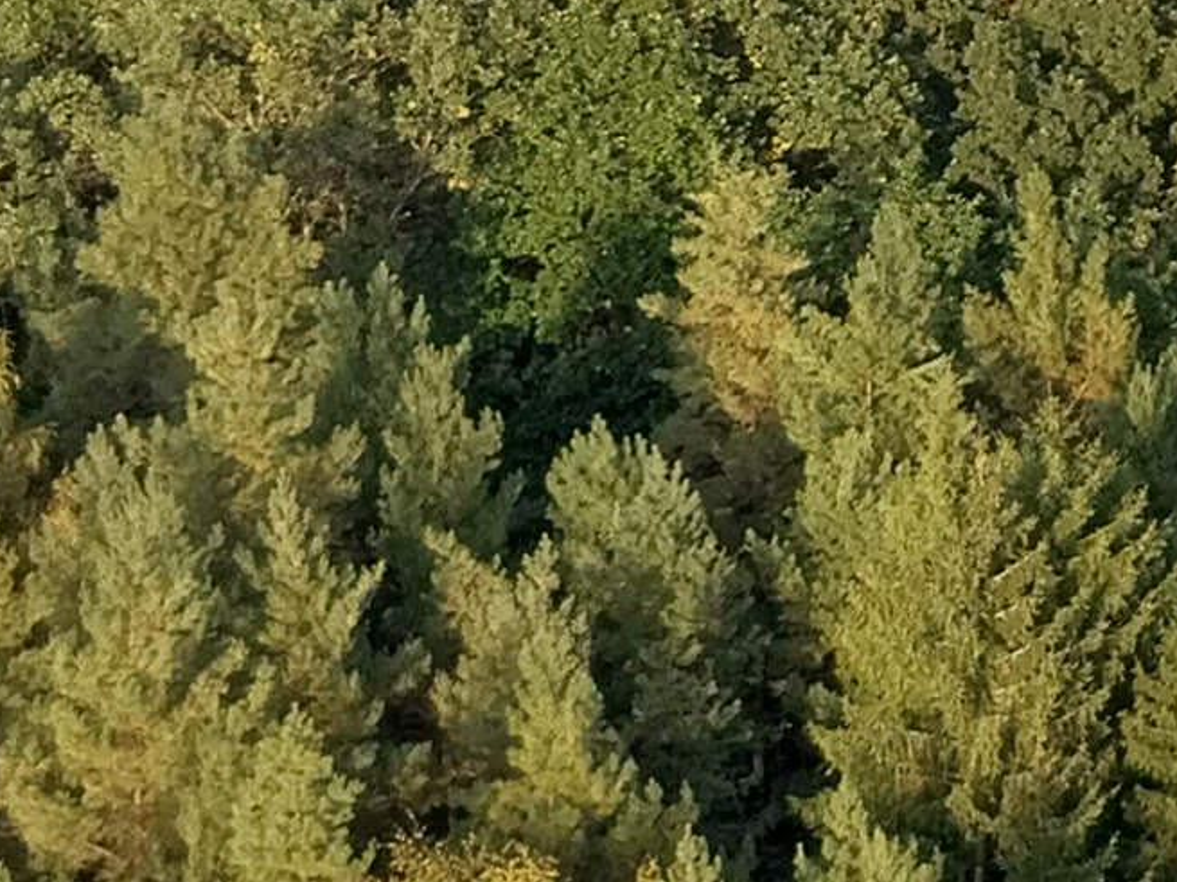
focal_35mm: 162
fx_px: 5507
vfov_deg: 8.7
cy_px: -765
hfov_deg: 11.2
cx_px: 2244
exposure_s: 1/383
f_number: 1.8
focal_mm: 4
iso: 25
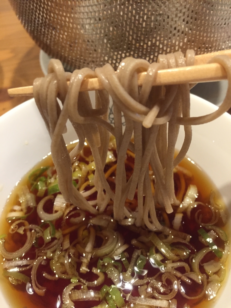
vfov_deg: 61.7
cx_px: 116
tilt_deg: -49.4
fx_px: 258
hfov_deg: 48.2
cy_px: 154
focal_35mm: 29
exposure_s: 1/30
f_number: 2.2
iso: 200
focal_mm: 4.15
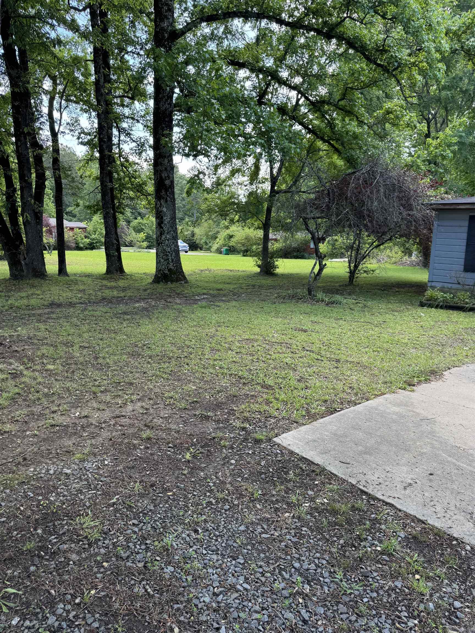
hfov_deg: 56.8
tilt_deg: -8.6
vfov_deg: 71.6
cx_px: 238
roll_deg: -0.8
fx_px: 439
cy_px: 316
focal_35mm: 24
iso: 80
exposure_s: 1/200
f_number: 1.78
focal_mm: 6.76
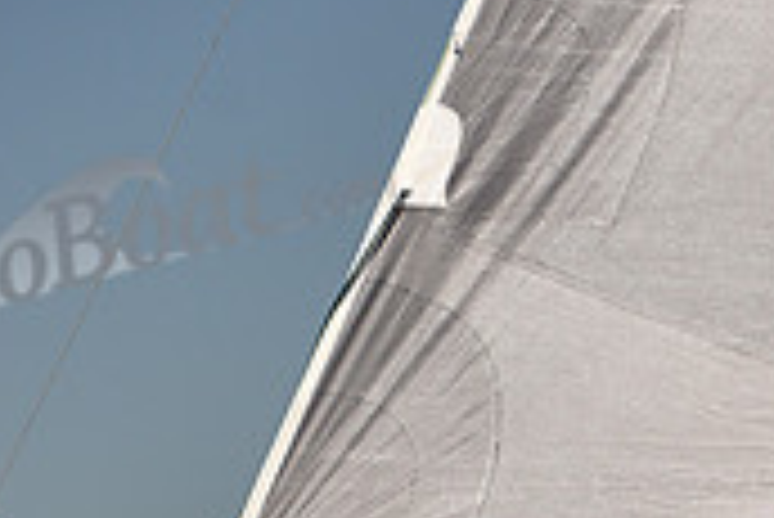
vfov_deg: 3.1
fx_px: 9425
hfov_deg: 4.7
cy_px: 836
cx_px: 634
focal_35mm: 438
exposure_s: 1/1600
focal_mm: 130
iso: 250
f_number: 4.5
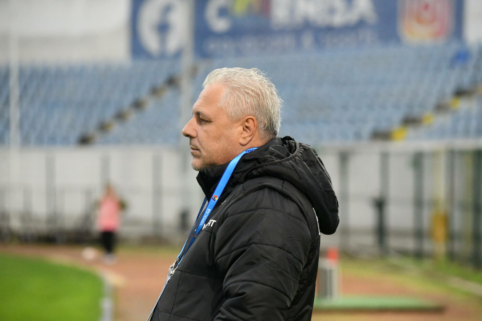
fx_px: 2677
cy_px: 160
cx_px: 241
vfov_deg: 6.9
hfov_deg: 10.3
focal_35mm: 200
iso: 18000
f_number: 5.6
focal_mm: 200
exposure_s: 1/2500
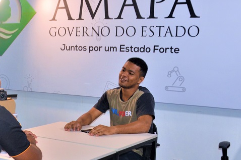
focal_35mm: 69
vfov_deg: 19.7
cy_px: 84
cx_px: 2
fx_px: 461
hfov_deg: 27.6
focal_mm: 22
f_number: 3.8
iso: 400
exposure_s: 1/125
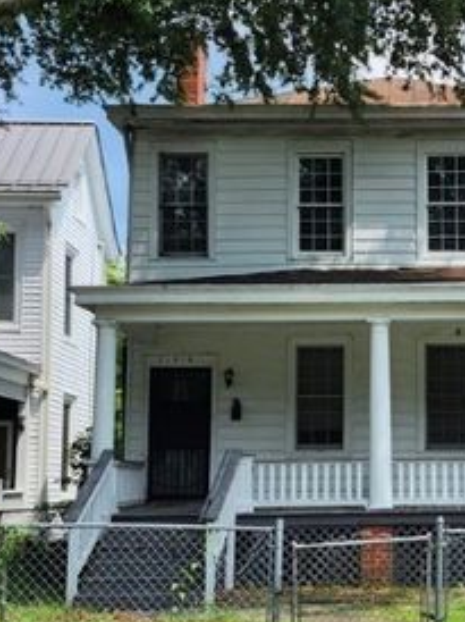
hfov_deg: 25.5
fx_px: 1005
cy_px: 389
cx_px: 392
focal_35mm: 56
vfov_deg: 34.2
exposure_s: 1/1449
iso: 25
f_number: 1.8
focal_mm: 5.54
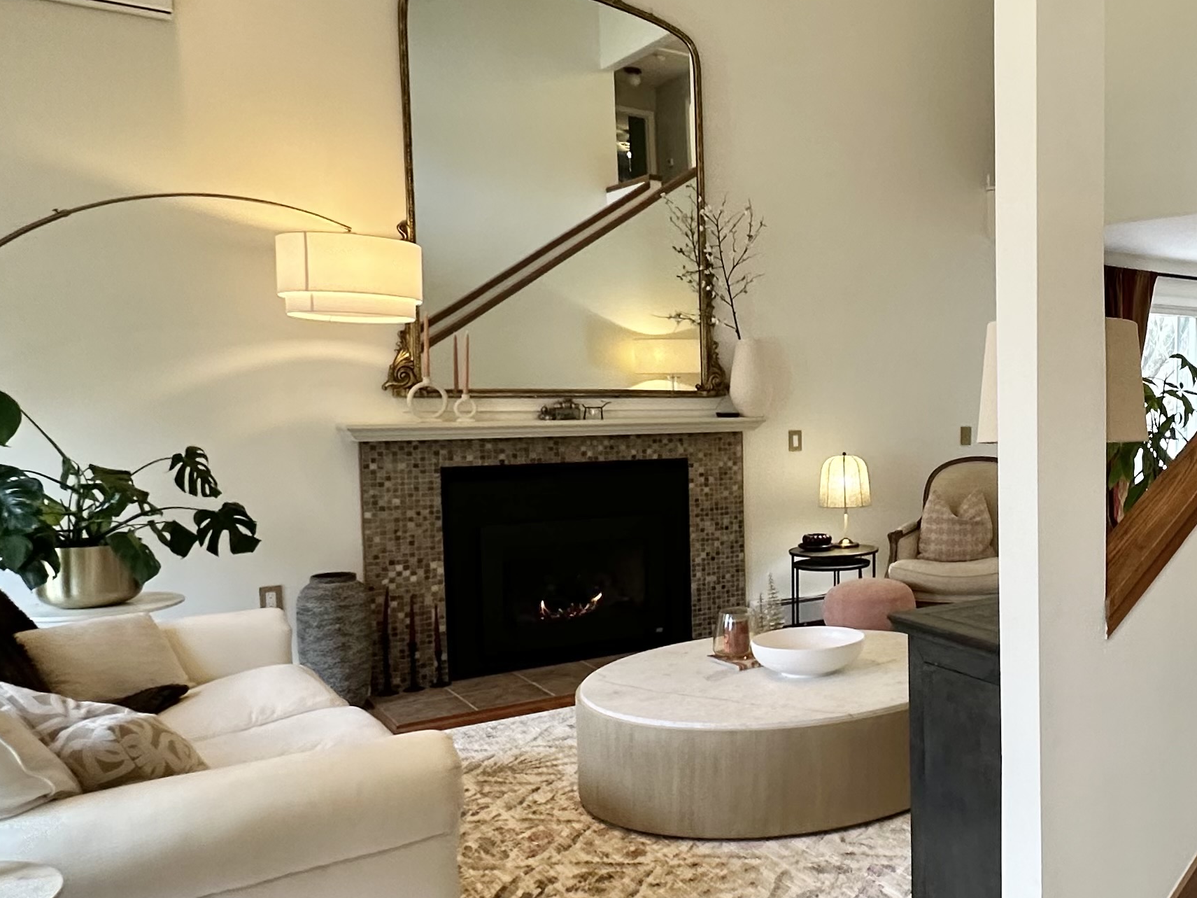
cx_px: 1147
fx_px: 1141
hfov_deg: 47.7
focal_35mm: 33
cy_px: 466
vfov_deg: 42.9
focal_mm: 2.22
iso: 160
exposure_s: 1/60
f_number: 2.2
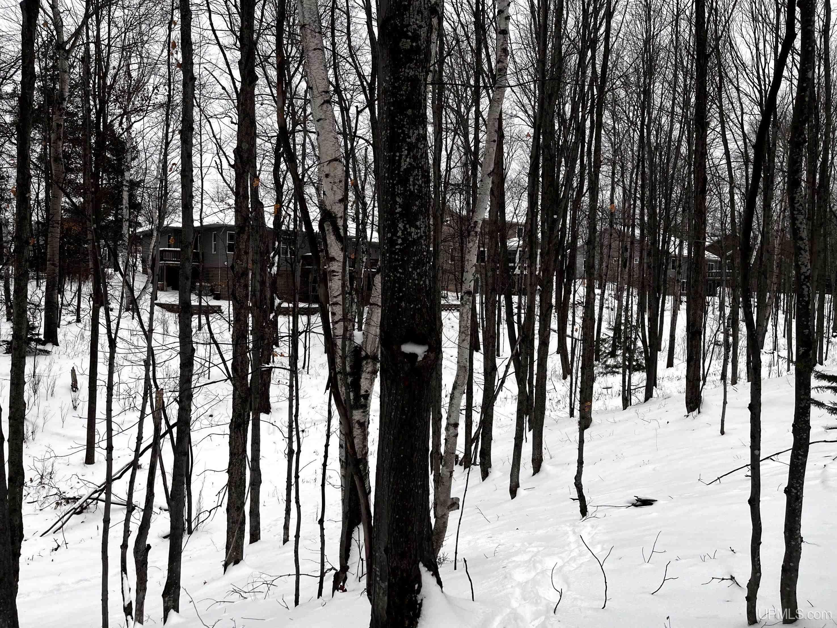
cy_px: 314
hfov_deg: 67.3
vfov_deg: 53.1
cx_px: 418
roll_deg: -1.3
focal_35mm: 26
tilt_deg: -5.4
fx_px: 629
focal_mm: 5.1
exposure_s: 1/373
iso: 50
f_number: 1.6
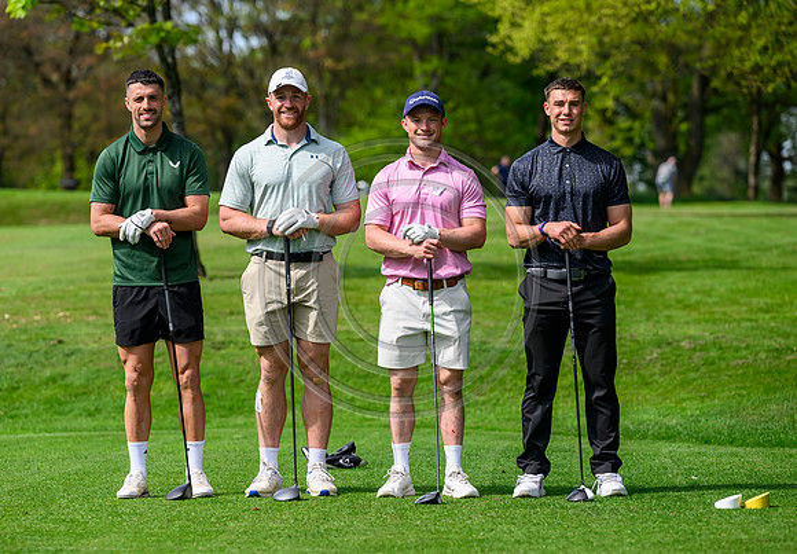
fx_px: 3995
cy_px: 283
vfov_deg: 7.9
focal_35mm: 178
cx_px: 393
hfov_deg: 11.4
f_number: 4
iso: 500
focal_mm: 160
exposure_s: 1/2500
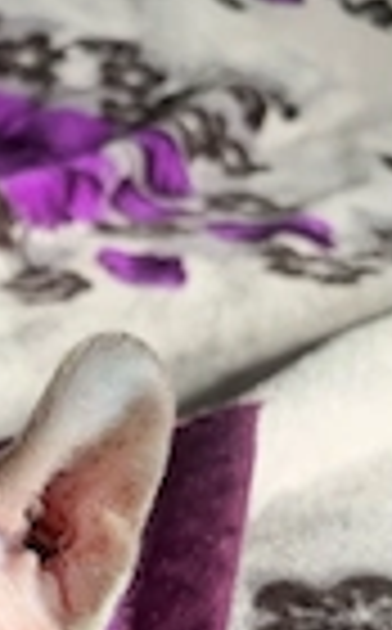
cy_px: 608
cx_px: -162
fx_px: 1356
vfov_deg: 25.1
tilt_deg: -30.3
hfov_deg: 15.4
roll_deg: +0.4
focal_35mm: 79
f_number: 1.8
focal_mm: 4.25
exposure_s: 1/121
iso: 40
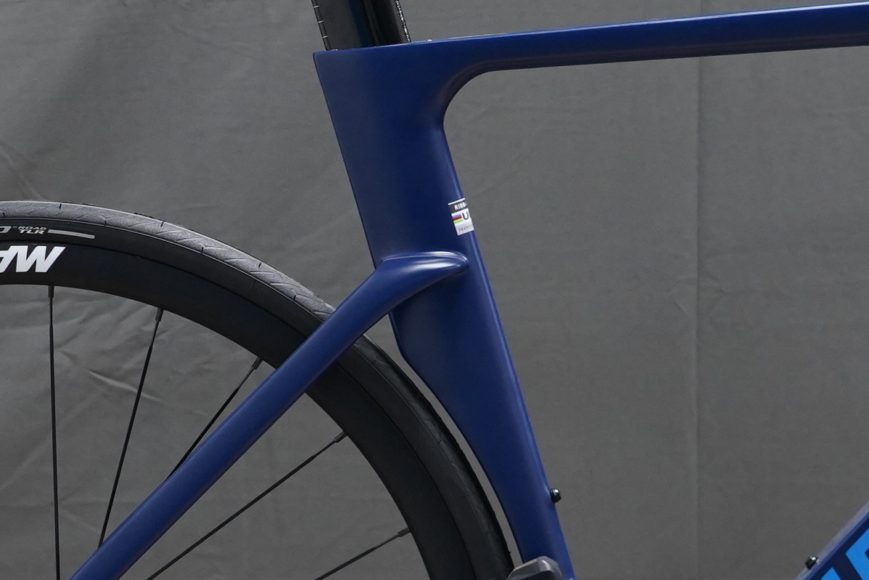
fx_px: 5552
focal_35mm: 230
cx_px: 765
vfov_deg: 6.0
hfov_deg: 8.9
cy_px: 366
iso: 2500
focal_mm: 70
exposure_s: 1/160
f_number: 5
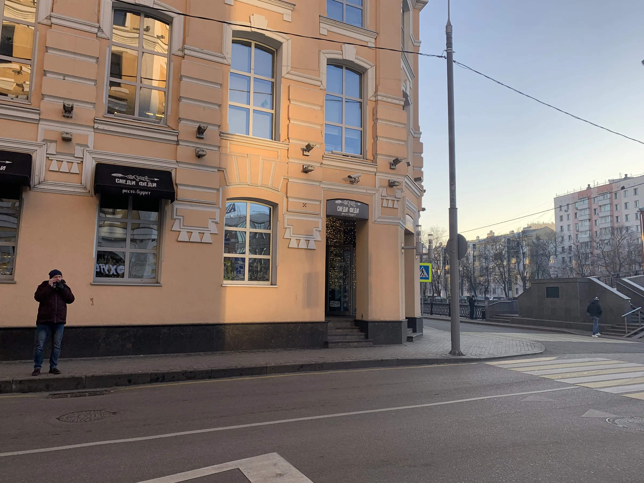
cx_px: 322
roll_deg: -1.7
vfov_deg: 53.1
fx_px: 484
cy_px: 242
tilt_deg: +6.0
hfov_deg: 67.3
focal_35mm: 26
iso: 25
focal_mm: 4.25
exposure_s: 1/558
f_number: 1.8
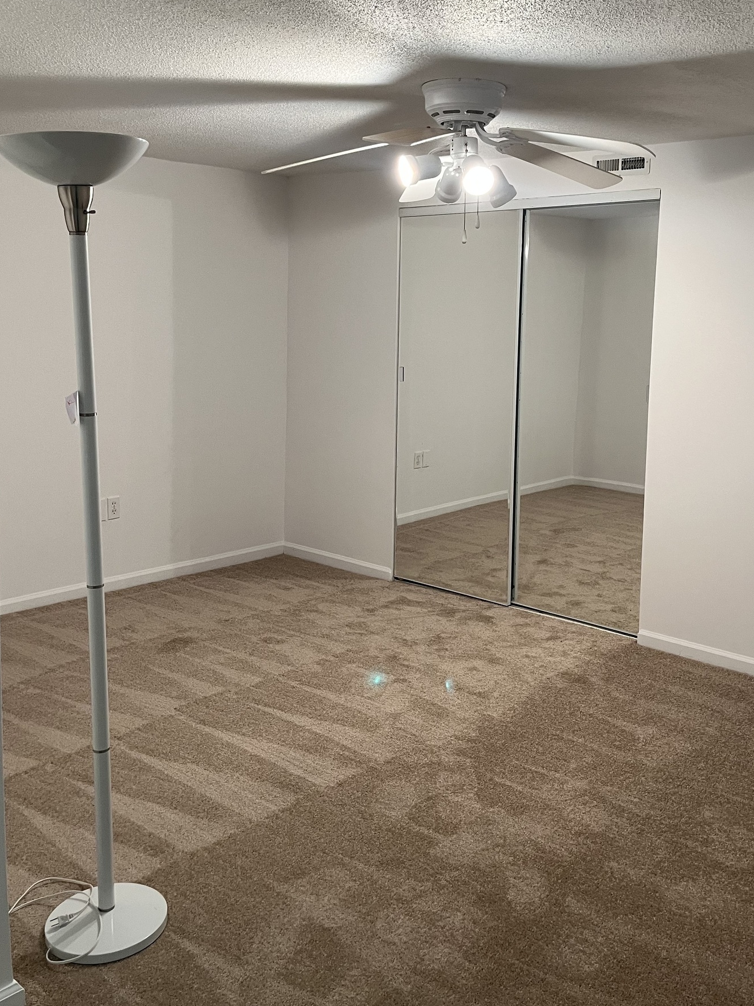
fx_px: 988
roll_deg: +1.4
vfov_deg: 53.7
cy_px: 414
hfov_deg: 41.6
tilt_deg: -5.3
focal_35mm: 34
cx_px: 442
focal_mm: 5.1
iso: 160
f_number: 1.6
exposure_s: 1/60
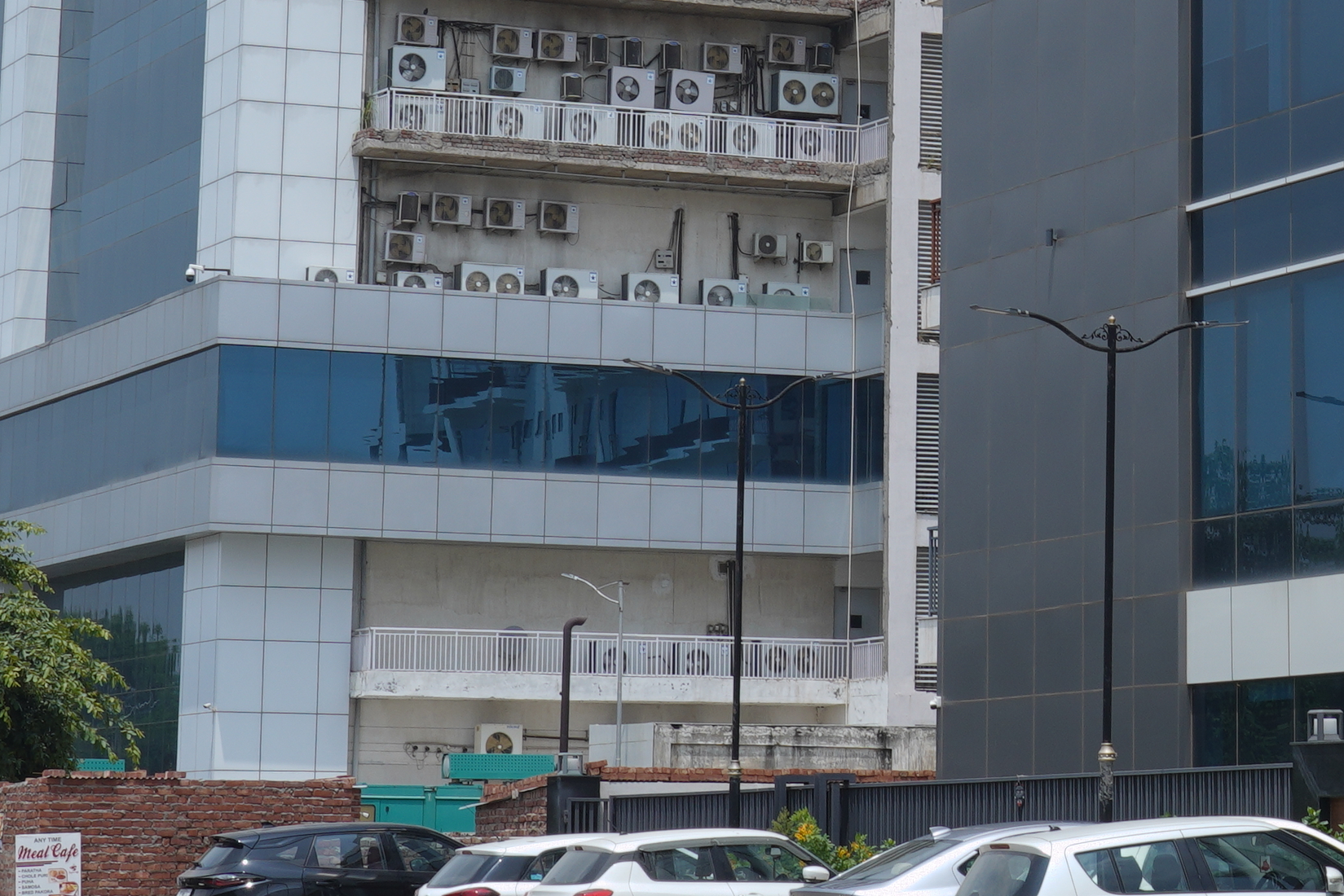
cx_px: 1236
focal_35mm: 121
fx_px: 4518
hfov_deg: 16.7
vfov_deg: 11.1
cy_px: -136
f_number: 13
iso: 80
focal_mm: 28
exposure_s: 1/125
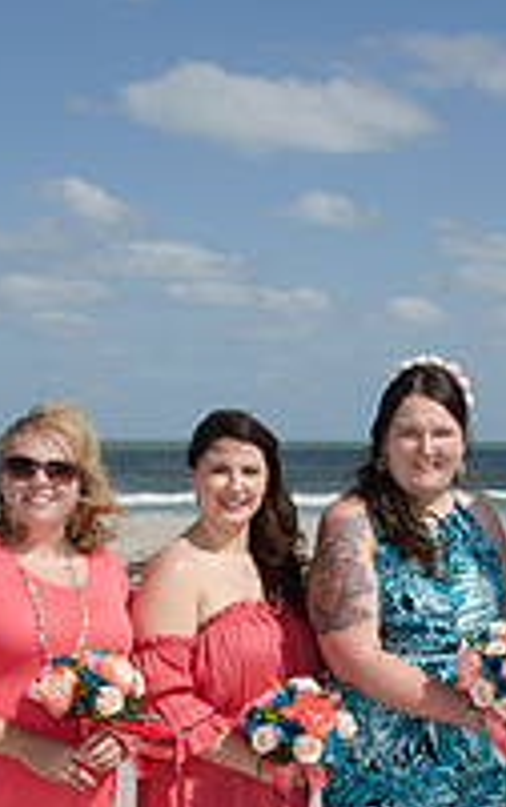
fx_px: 1651
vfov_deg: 27.0
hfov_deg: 17.1
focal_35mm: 75
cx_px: 470
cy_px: 638
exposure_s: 1/250
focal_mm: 22
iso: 100
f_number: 11
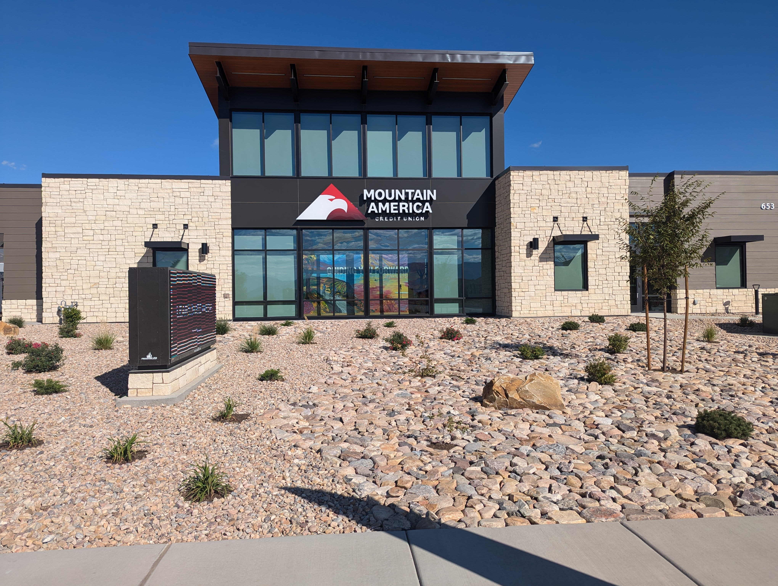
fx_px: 540
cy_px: 293
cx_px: 389
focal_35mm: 24
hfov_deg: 71.5
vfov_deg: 56.9
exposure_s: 1/3236
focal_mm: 6.81
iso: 43
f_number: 1.85
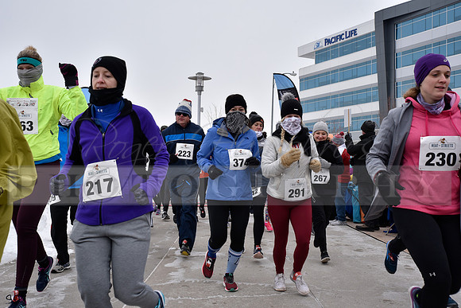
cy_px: 154
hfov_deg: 53.1
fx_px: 461
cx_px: 230
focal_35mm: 36
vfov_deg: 36.9
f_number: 9
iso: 400
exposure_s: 1/400
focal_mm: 36
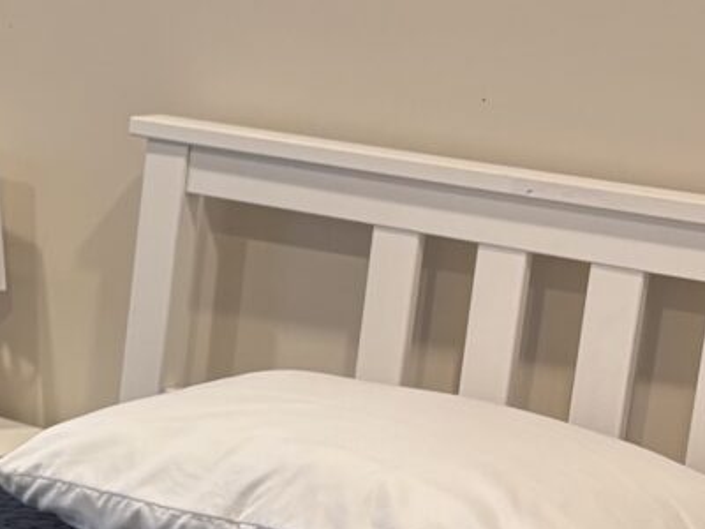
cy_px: 508
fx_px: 2709
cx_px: -634
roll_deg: -1.3
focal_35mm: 133
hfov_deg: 13.1
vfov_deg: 11.1
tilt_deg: -15.1
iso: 100
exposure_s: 1/60
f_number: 1.6
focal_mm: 5.96
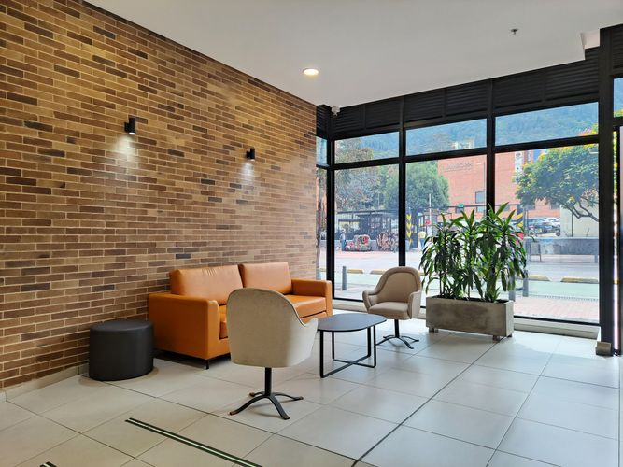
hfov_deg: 71.6
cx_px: 312
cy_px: 234
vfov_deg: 56.8
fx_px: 432
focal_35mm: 24
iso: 40
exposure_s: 1/60
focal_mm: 5.23
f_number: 1.8
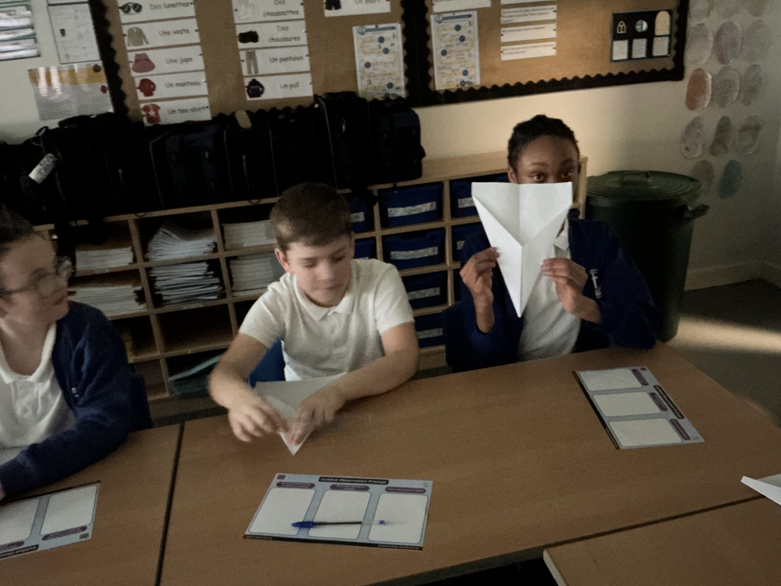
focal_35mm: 29
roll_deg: +6.1
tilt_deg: -21.9
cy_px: 293
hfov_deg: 61.7
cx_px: 390
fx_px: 654
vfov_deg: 48.2
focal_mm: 3
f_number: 1.8
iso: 1000
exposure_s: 1/17
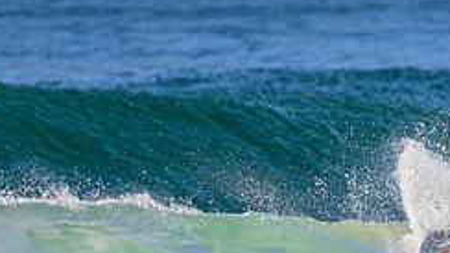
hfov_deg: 1.1
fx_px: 23770
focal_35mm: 1993
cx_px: 511
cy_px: 302
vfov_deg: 0.6
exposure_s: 1/1250
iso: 1250
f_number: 11
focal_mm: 800
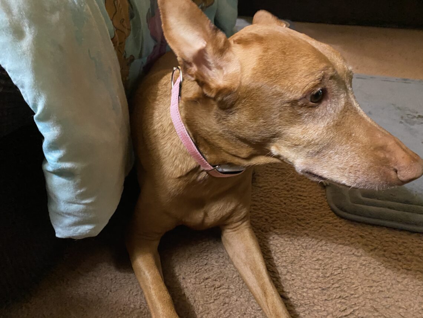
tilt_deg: -36.9
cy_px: 159
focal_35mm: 26
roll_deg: -2.7
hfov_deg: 67.3
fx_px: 318
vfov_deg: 53.1
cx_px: 212
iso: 800
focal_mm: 4.25
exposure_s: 1/30
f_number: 1.8
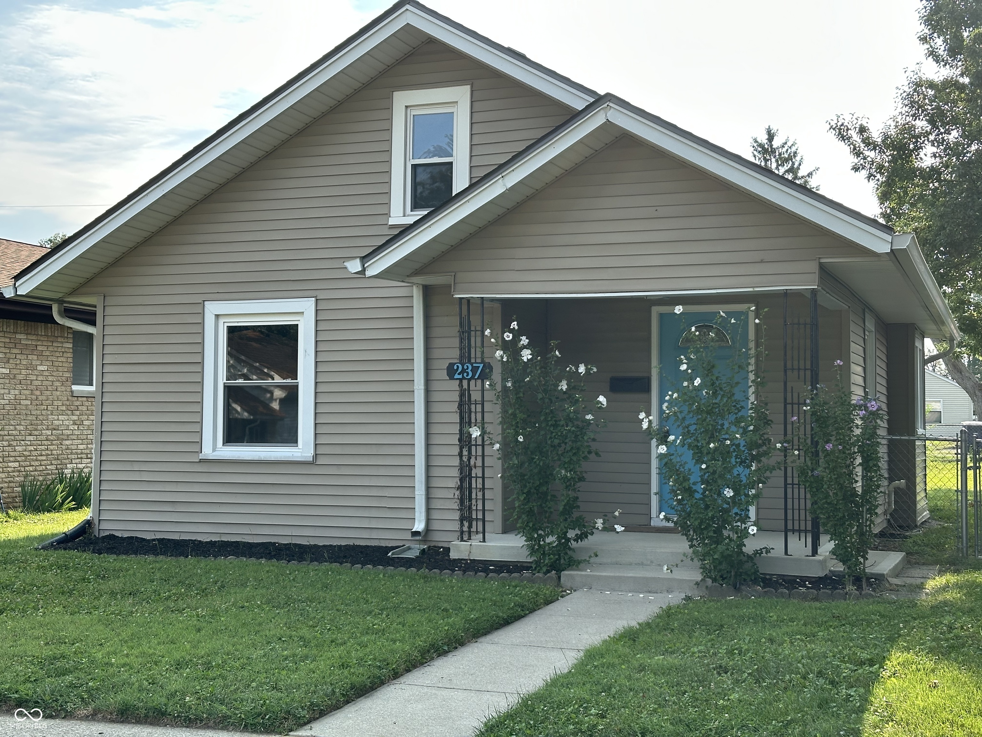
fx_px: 1362
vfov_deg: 30.3
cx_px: 491
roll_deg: -0.4
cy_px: 368
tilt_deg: +2.3
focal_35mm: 48
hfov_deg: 39.7
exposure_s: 1/1157
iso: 64
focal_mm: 6.86
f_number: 1.78
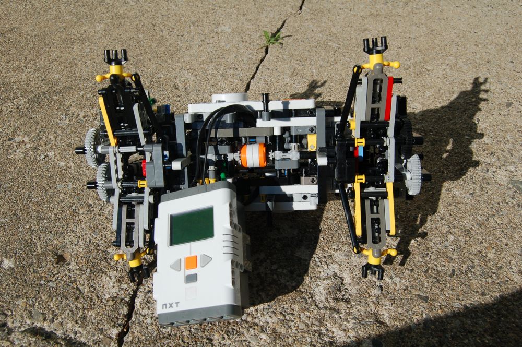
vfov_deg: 36.8
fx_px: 522
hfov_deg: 53.2
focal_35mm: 36
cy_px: 174
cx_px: 261
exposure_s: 1/640
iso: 200
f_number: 8
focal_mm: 24
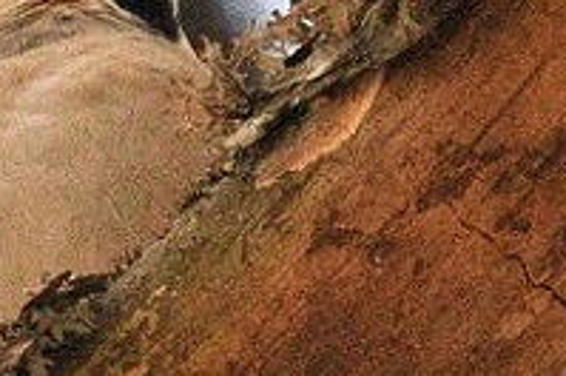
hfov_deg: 0.7
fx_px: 49727
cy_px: 288
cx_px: 74
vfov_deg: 0.4
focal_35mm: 3168
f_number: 5.6
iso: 5600
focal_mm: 420
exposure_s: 1/1600
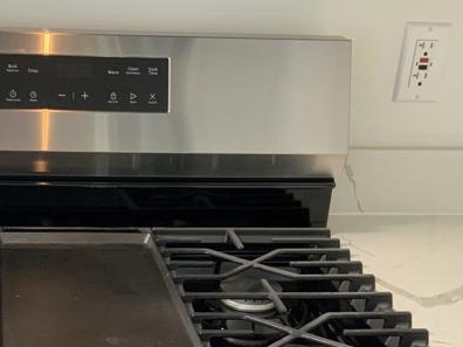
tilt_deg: -28.8
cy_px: 402
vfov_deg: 18.7
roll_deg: -2.4
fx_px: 1003
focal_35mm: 75
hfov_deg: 25.6
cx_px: 104
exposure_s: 1/60
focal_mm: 3
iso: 100
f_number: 1.8
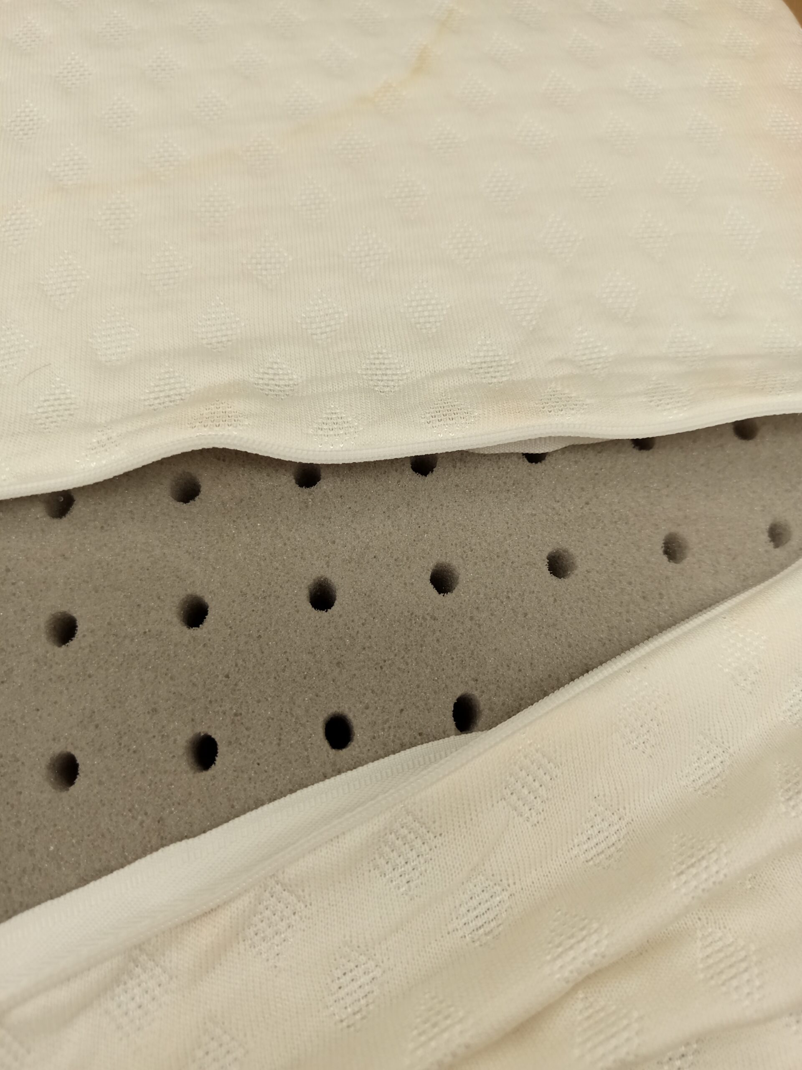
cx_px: 401
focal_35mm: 24
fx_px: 741
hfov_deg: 56.8
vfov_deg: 71.6
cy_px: 535
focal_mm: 5.24
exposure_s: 1/100
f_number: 1.7
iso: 52
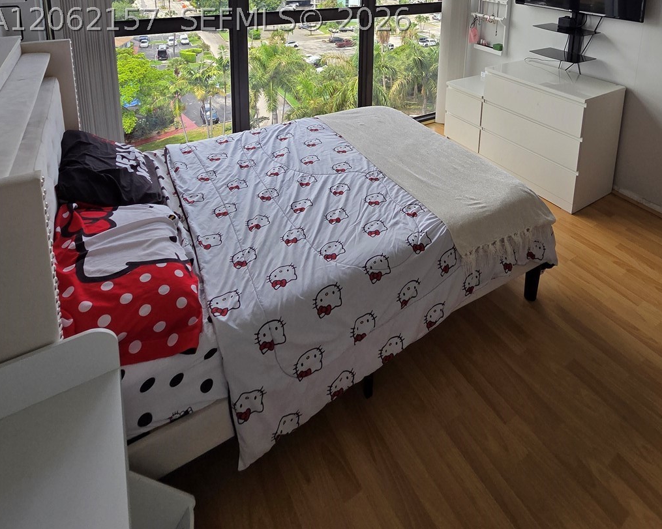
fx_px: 392
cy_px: 20
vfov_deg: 55.3
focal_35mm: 20
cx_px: 372
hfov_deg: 80.0
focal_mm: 2.2
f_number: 2.2
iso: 50
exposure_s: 1/354
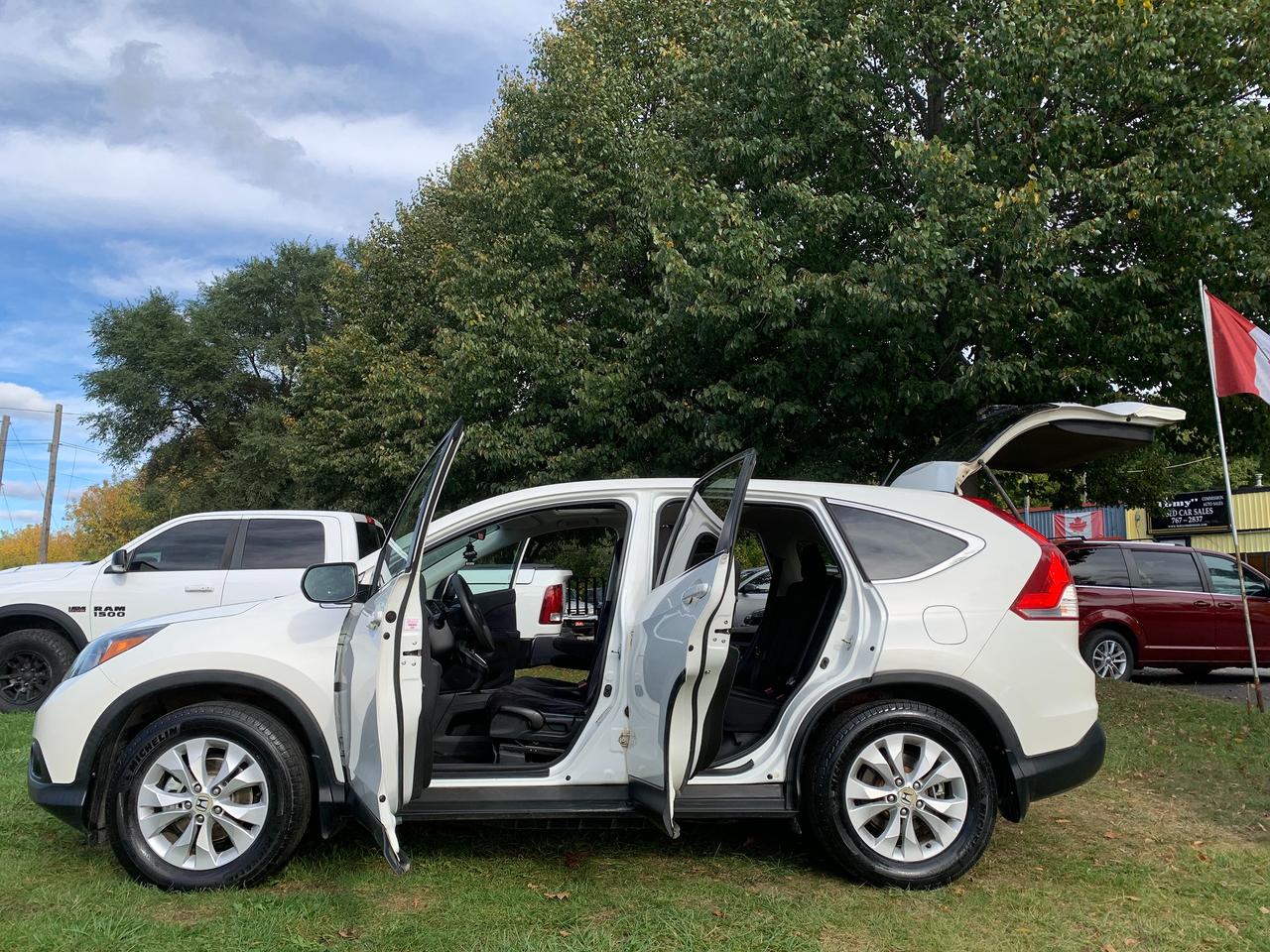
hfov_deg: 67.3
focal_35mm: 26
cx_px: 635
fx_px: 954
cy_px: 476
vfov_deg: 53.1
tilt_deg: +4.9
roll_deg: +0.4
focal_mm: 4.25
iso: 25
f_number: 1.8
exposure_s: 1/1065
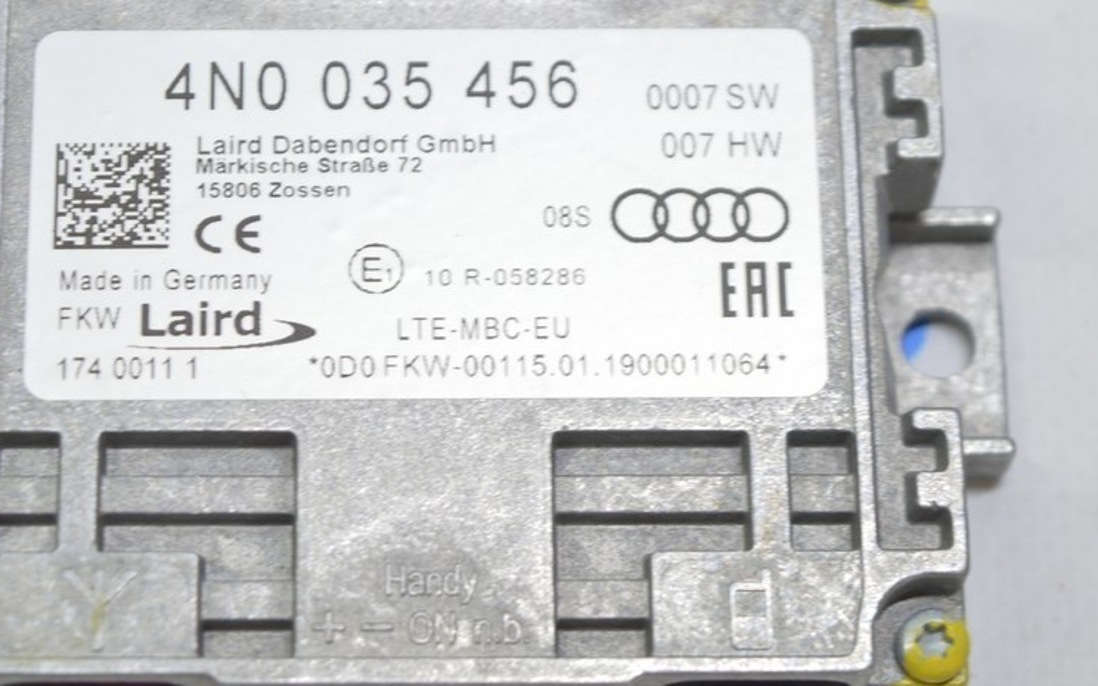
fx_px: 3462
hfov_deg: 18.0
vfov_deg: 11.3
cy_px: 244
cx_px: 407
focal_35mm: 116
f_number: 5.6
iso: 400
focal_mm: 55
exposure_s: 1/20
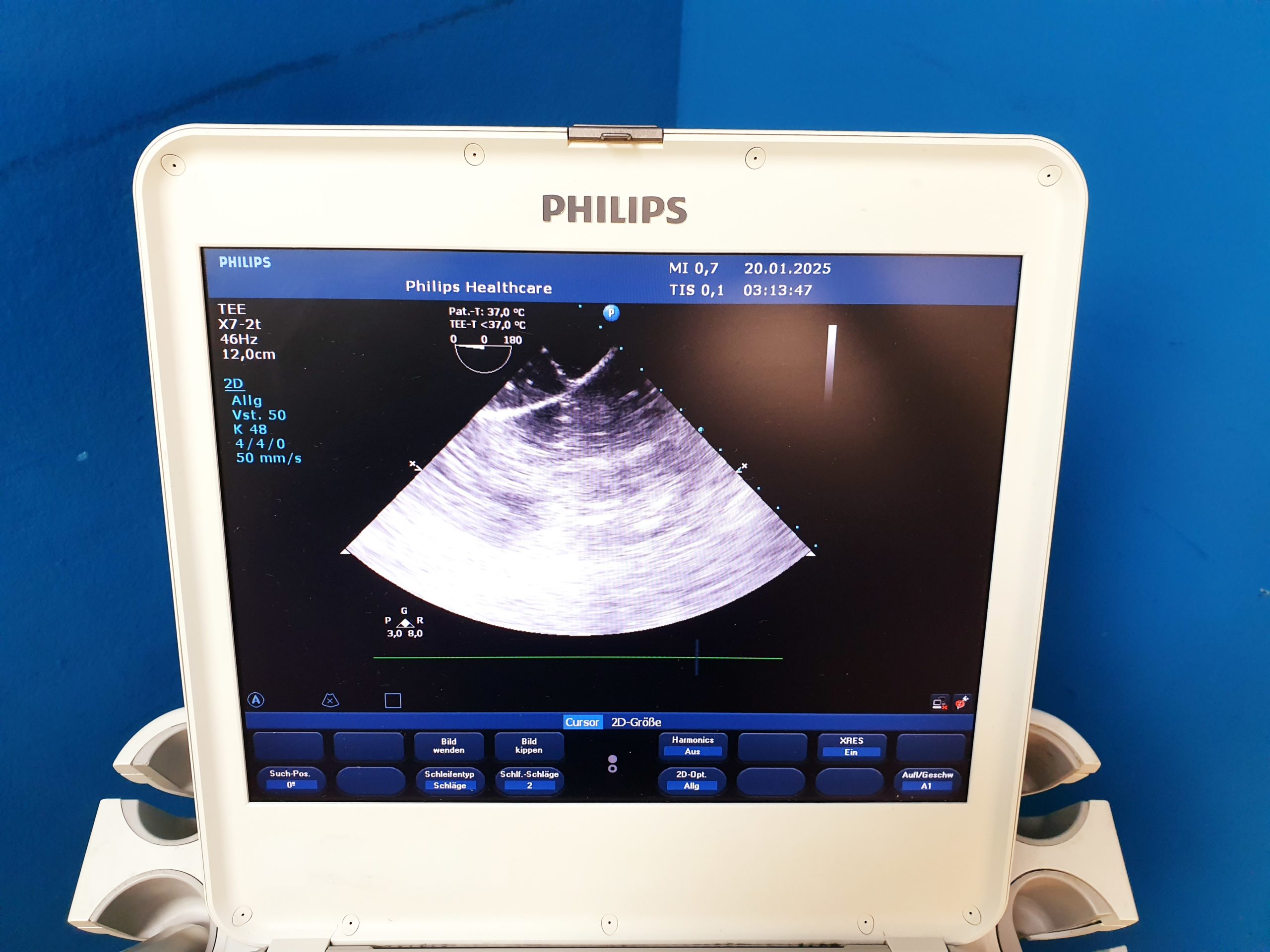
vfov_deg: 53.1
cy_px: 476
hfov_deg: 67.3
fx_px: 954
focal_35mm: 26
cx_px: 635
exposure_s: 1/50
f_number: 2.4
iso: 200
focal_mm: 4.3
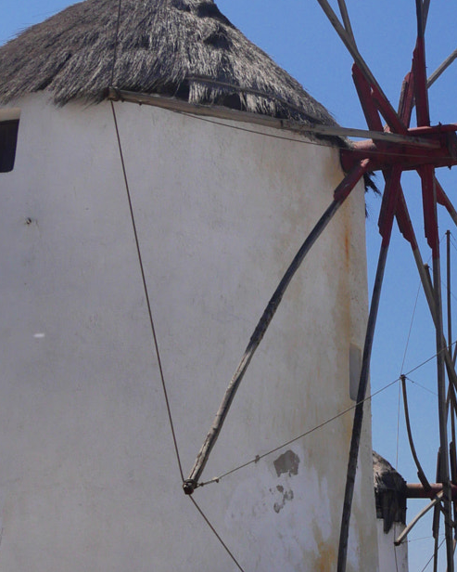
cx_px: 365
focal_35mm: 76
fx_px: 1285
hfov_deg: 20.0
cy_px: 335
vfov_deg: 25.0
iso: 800
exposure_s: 1/800
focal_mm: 15
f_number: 10
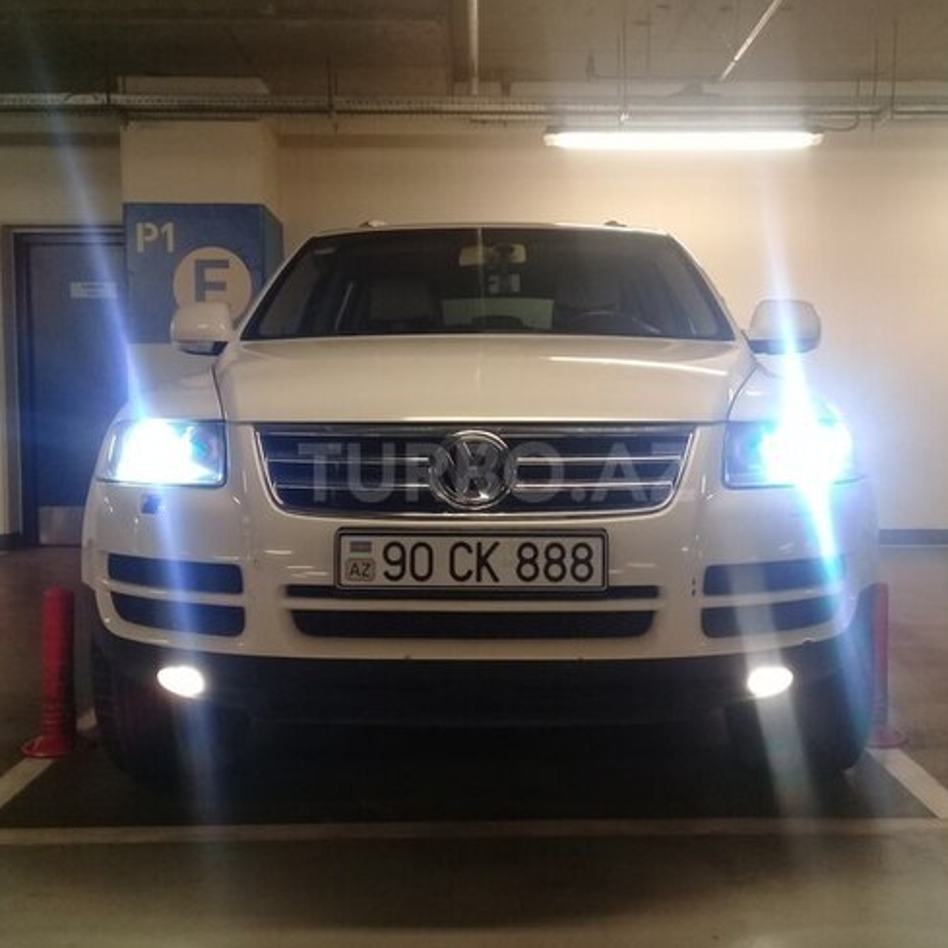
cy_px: 472
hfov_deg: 44.9
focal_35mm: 37
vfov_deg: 44.9
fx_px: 1146
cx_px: 496
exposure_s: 1/40
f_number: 2.2
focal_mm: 3.3
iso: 100
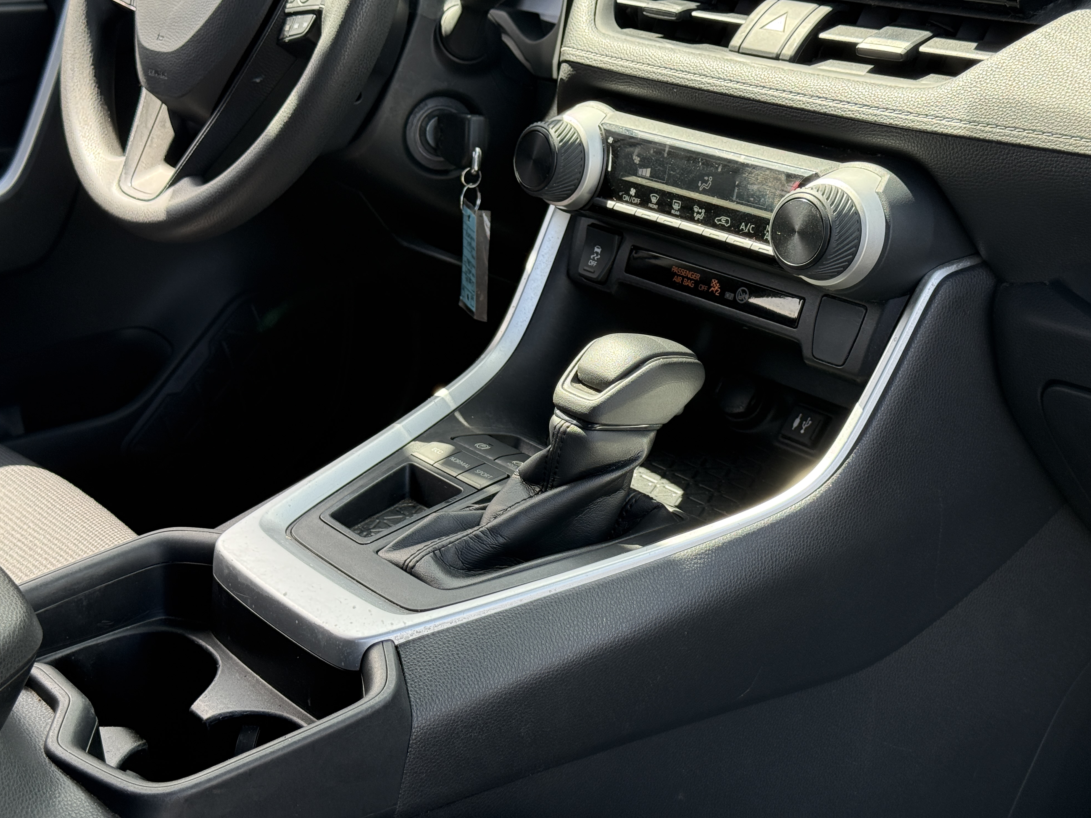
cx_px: 545
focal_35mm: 49
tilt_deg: -21.1
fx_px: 1544
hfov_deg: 38.9
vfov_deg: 29.7
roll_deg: -0.4
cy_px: 404
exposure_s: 1/478
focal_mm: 6.76
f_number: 1.78
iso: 80
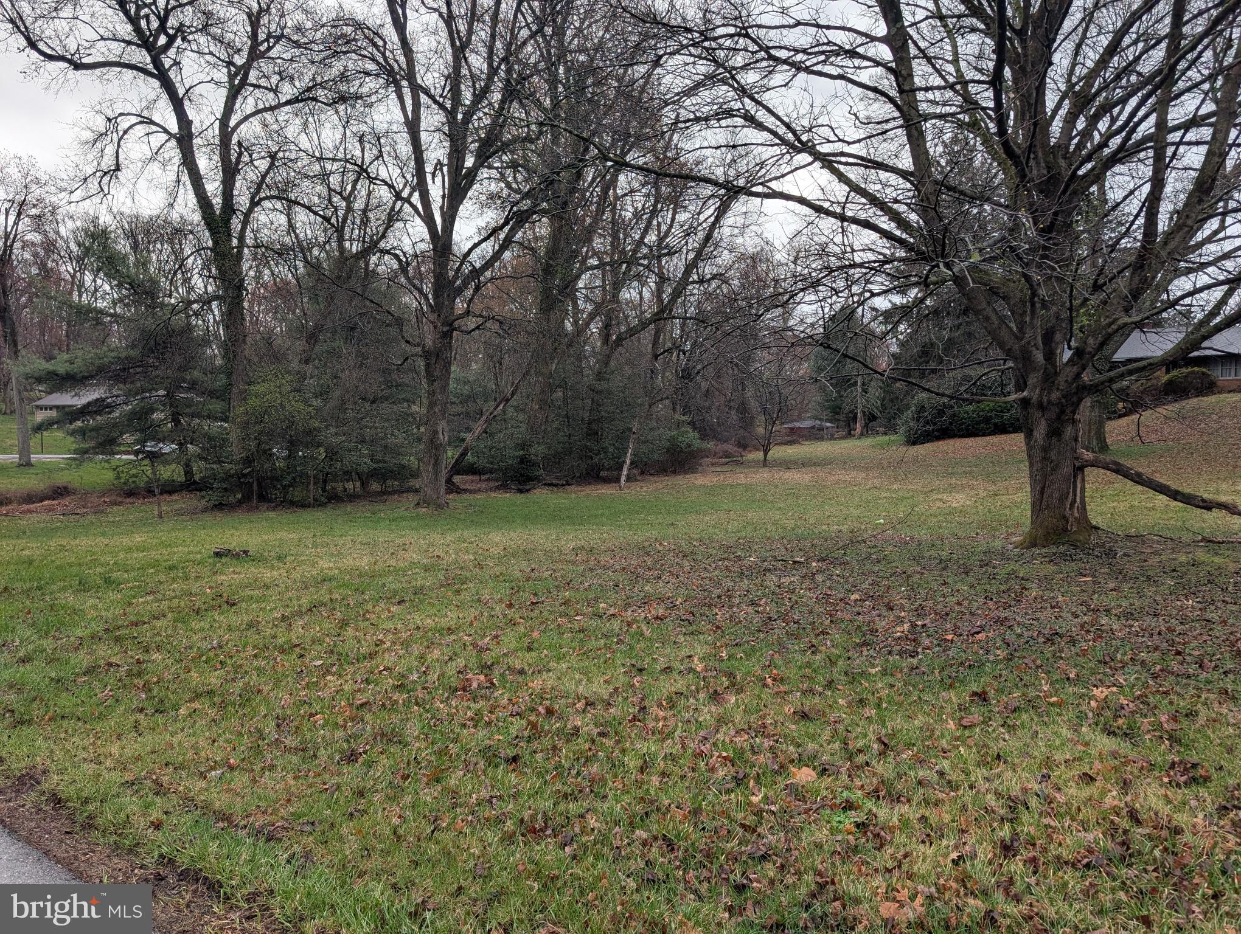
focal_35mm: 24
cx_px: 620
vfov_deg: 56.9
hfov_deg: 71.5
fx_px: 862
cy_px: 467
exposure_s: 1/359
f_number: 1.68
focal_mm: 6.9
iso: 22
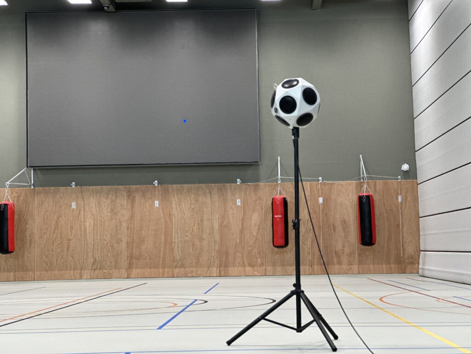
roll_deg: +0.8
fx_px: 1048
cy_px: 177
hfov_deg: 25.3
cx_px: 236
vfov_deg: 19.1
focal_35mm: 77
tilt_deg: +5.0
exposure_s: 1/80
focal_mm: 9
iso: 250
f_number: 2.8
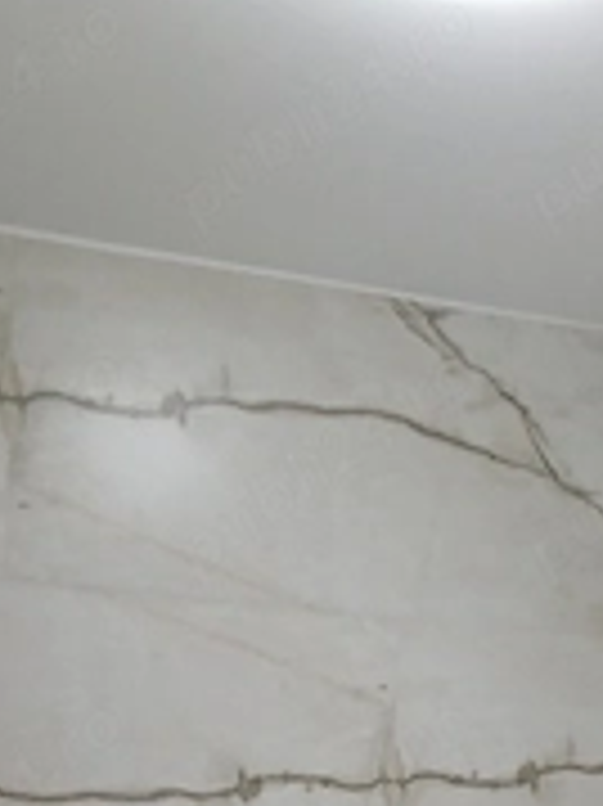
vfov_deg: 30.1
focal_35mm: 58
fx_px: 1349
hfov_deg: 25.0
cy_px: 869
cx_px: 414
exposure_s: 1/60.2
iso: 160
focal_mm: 3.98
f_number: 1.8
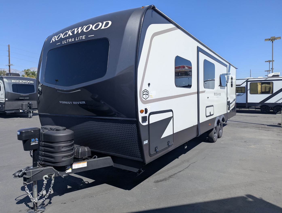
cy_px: 106
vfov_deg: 56.9
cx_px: 141
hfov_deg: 71.5
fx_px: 196
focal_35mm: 24
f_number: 1.85
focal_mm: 6.81
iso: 48
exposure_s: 1/1855
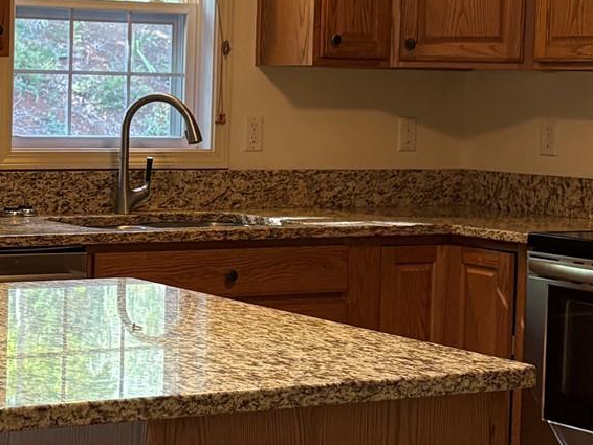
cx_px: -20
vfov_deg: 15.7
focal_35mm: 94
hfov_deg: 20.1
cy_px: 140
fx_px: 1611
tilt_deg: -2.5
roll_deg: -0.4
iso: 250
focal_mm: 5.96
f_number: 1.6
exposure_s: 1/120
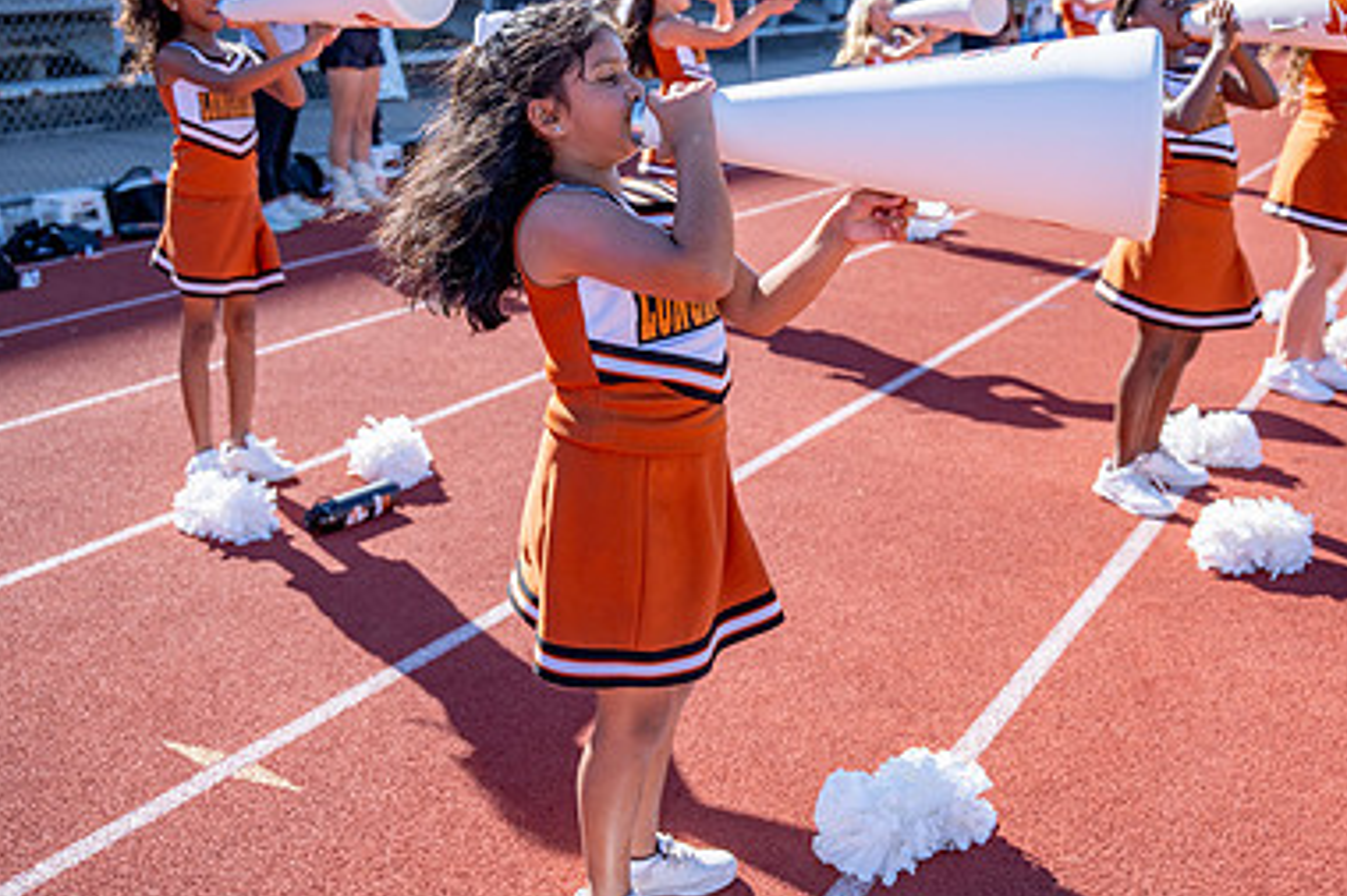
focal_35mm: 40
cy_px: 317
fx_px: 1496
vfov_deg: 33.2
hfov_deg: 48.4
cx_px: 755
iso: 100
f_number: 2.8
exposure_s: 1/1600
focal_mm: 24
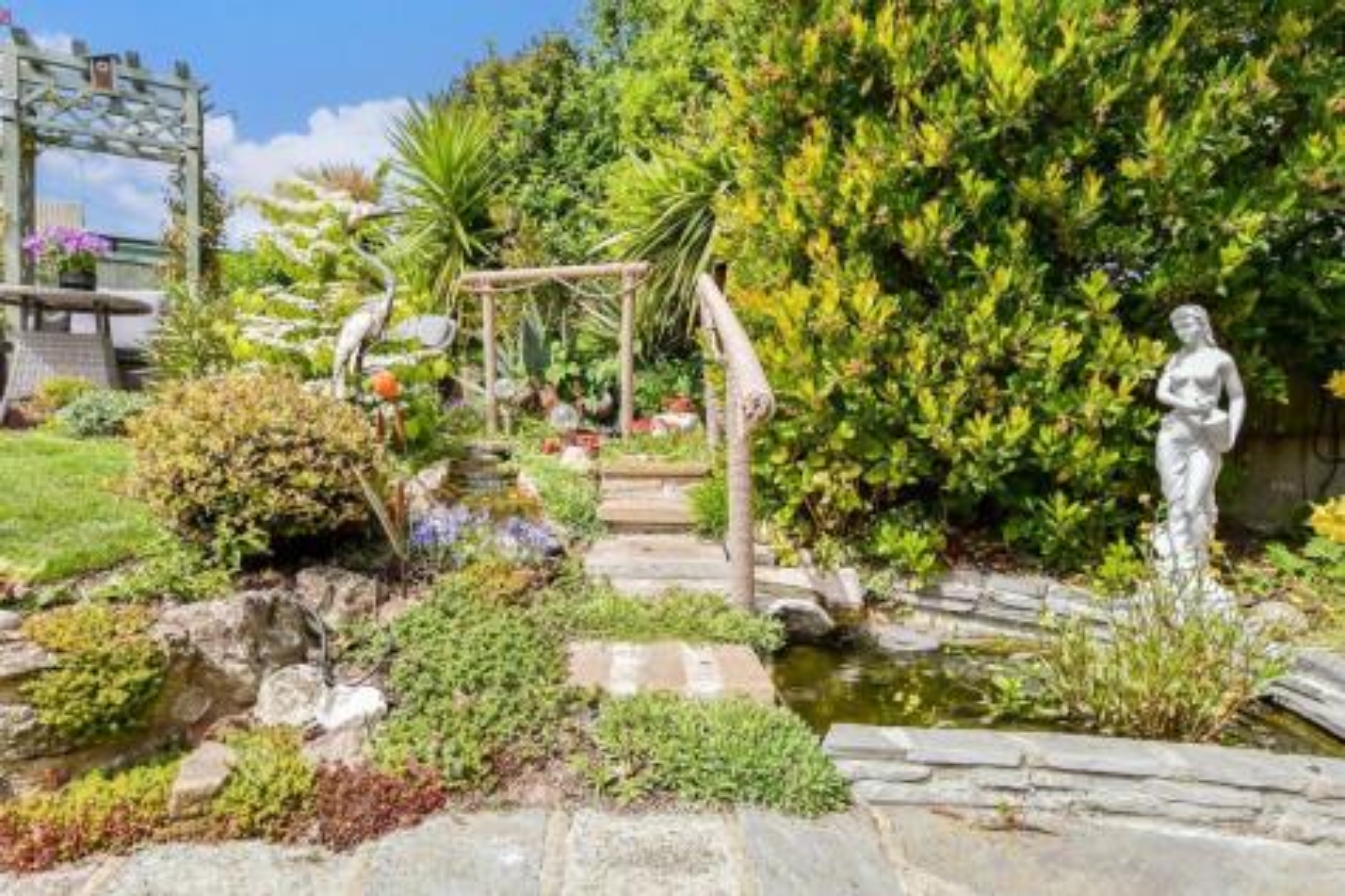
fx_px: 710
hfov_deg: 86.9
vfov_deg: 64.5
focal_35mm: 19
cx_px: 672
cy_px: 448
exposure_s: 1/2500
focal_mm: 13
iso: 1600
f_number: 10
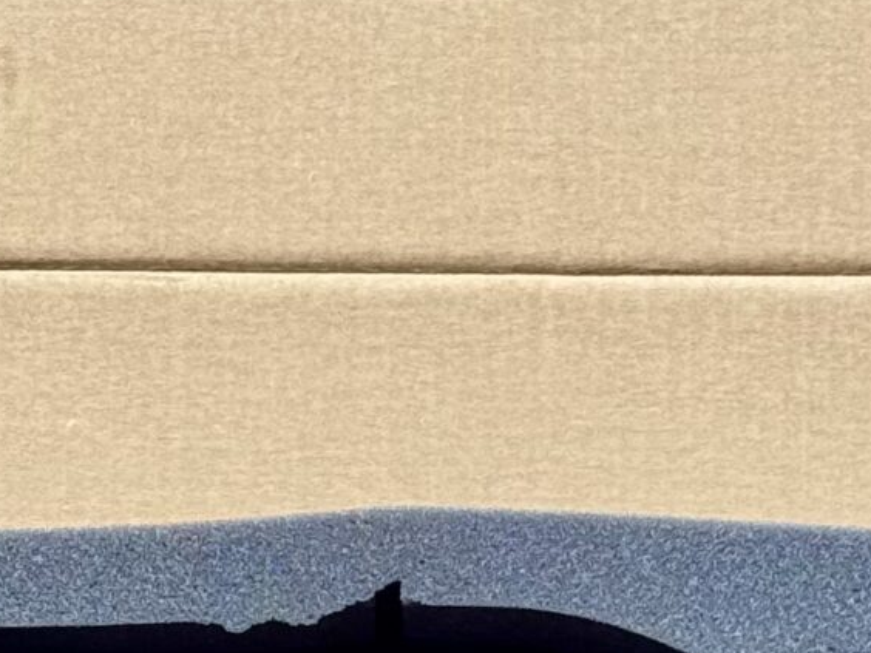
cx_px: 326
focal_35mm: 218
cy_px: 943
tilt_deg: -81.3
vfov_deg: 6.7
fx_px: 5485
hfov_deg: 9.1
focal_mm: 6.76
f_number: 1.78
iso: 64
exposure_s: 1/259
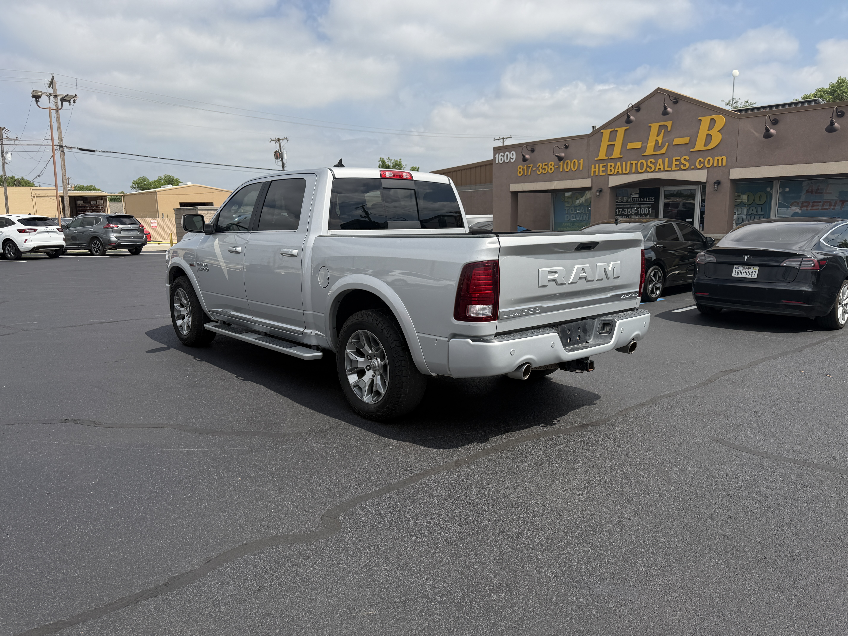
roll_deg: +1.9
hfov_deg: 71.6
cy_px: 318
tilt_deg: -9.4
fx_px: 588
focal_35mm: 24
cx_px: 424
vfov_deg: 56.8
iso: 80
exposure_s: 1/5319
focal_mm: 6.76
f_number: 1.78
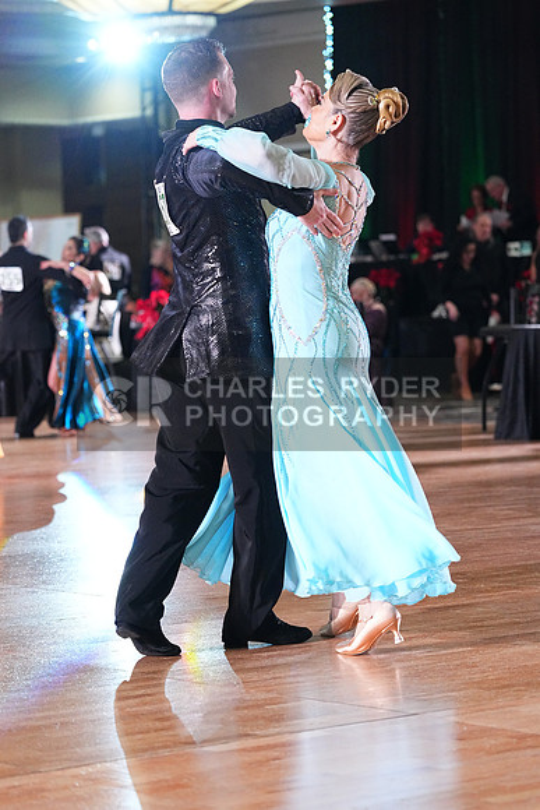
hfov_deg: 11.2
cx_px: 270
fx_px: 2766
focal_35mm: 123
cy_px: 405
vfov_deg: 16.6
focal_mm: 123
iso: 6400
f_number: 4
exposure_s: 1/400
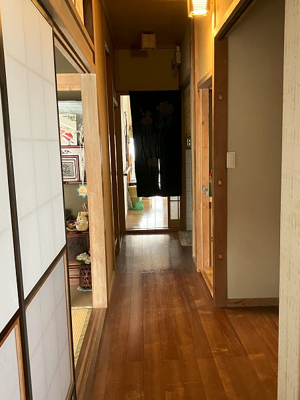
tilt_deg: -8.9
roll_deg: +1.4
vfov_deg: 50.0
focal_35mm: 37
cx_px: 162
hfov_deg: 38.7
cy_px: 221
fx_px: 427
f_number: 1.8
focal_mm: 3.99
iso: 500
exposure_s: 1/30
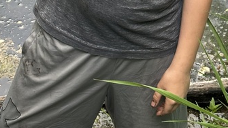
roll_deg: +0.5
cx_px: 133
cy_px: -123
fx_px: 967
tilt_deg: -28.5
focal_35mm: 160
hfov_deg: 13.4
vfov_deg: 7.3
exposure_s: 1/364
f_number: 1.78
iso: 64
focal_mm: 6.86
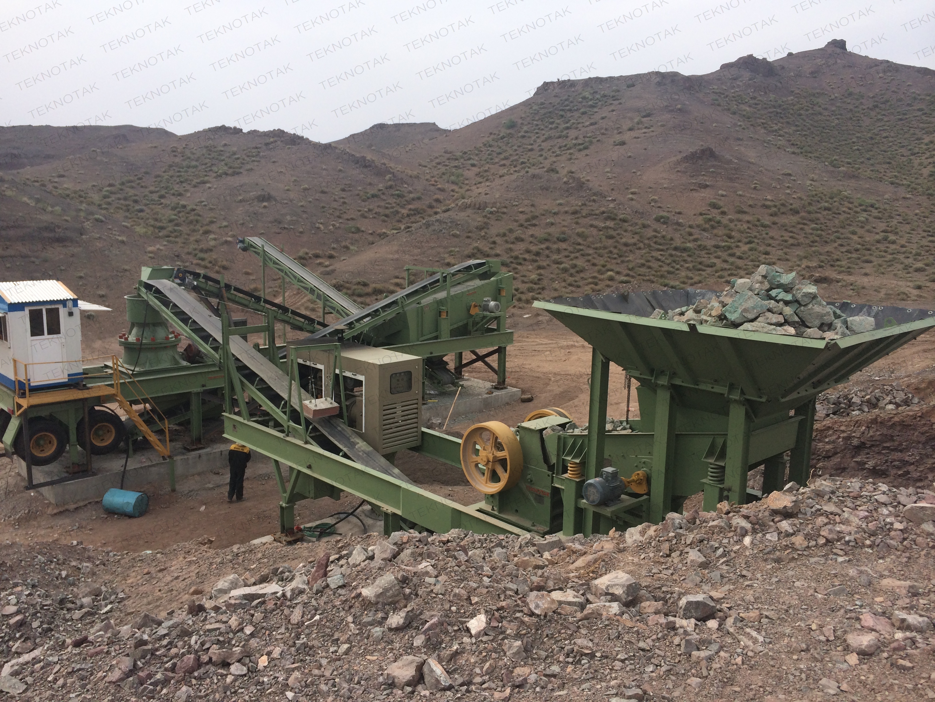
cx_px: 468
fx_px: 810
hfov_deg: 60.0
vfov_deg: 46.8
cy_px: 351
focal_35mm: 30
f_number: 2.2
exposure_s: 1/1580
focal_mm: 4.12
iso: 32
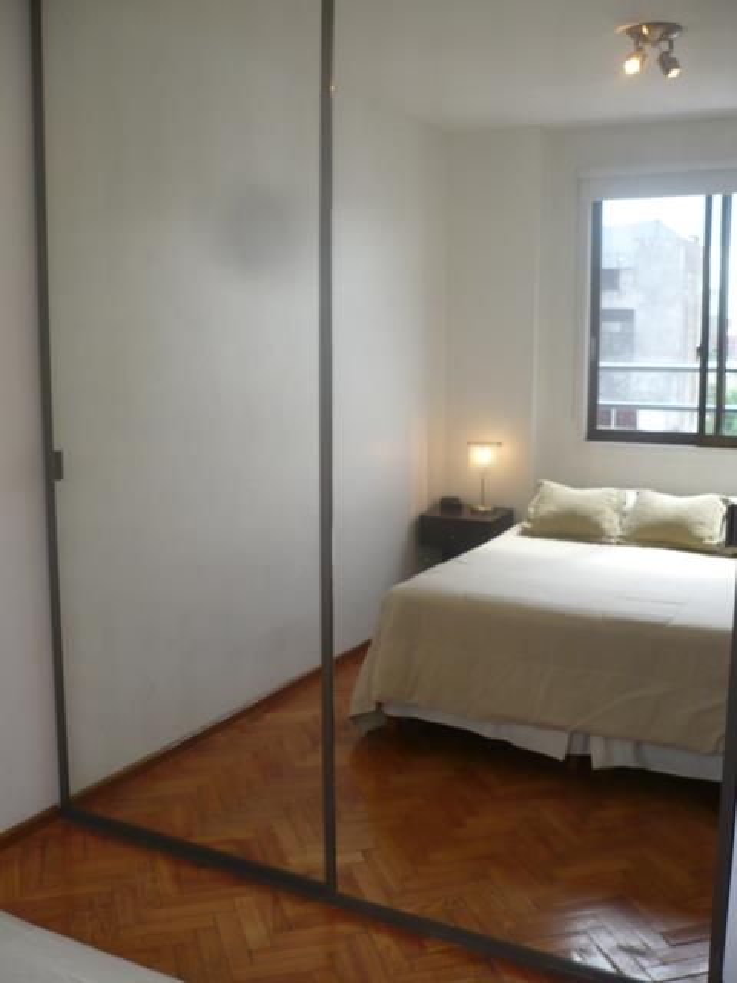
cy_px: 492
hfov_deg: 40.7
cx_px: 368
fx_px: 994
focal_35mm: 35
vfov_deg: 52.6
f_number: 2.8
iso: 100
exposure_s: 1/60
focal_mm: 5.8
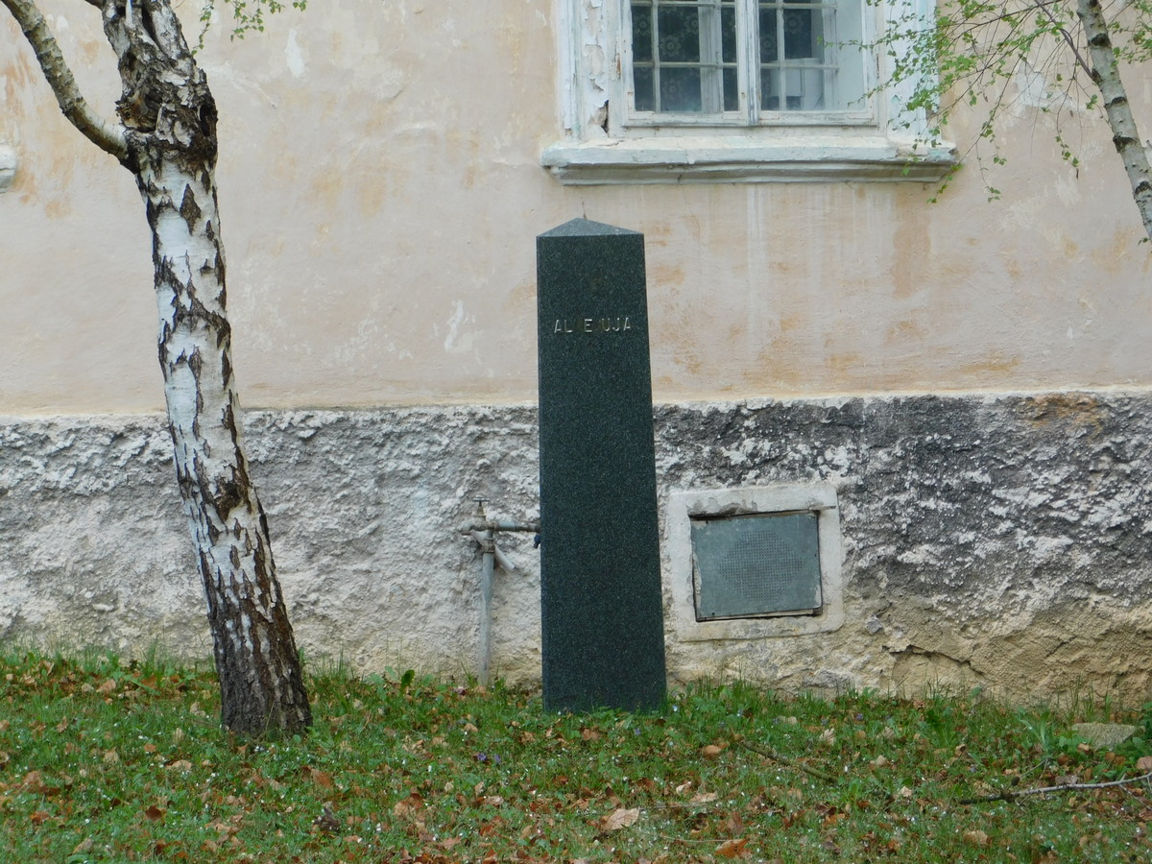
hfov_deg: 7.4
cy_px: 432
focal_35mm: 266
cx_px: 576
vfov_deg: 5.6
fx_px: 8852
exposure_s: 1/100
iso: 125
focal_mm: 47.2
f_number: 5.7
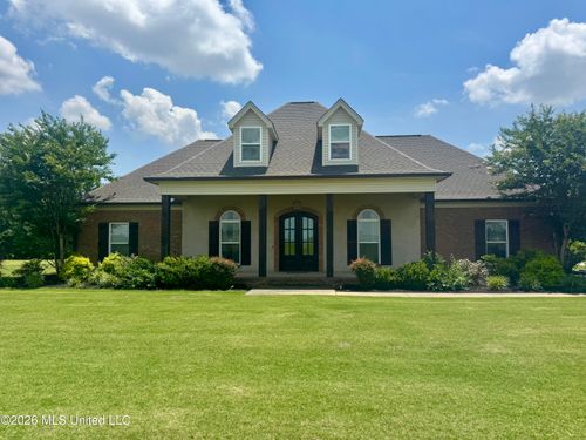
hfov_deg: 71.6
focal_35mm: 24
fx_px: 406
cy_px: 220
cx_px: 293
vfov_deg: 56.8
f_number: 1.78
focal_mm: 6.76
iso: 80
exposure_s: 1/5814
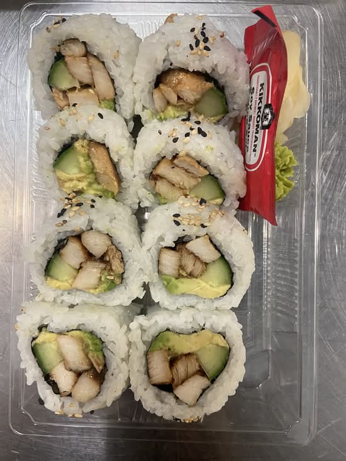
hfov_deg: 53.1
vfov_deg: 67.3
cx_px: 173
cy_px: 230
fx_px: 346
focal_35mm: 26
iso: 200
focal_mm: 4.25
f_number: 1.8
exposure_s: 1/60
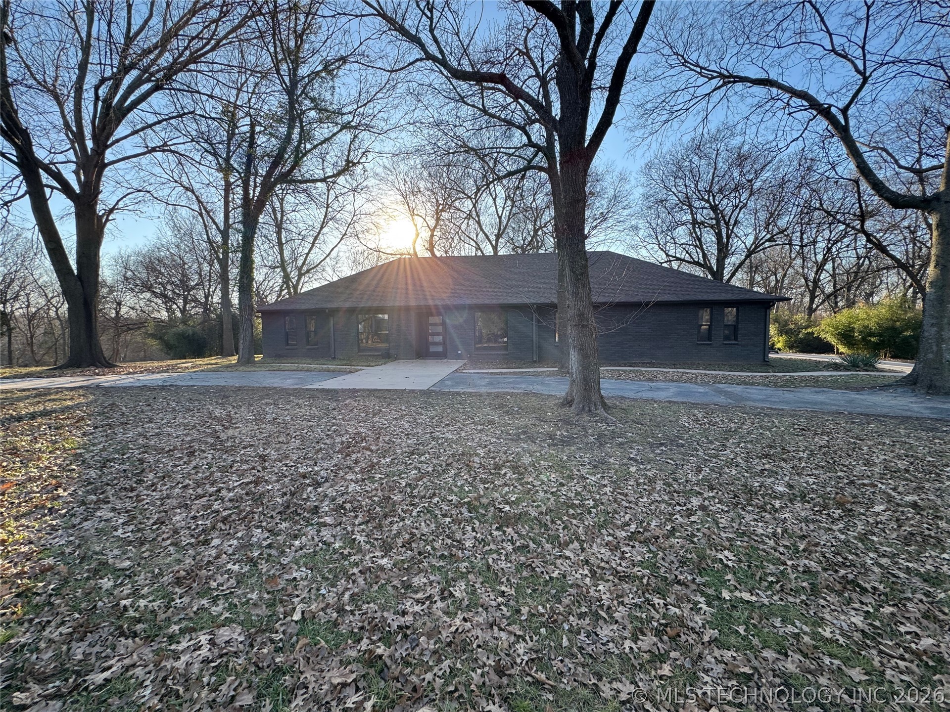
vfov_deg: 85.7
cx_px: 475
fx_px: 384
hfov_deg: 102.1
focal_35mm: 14
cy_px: 356
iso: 40
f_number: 2.2
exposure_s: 1/314
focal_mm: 2.22
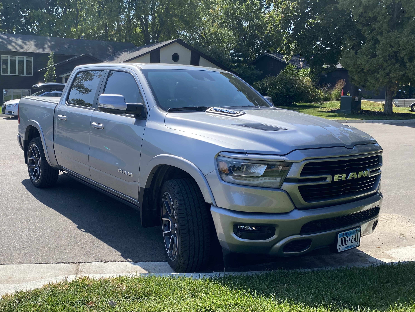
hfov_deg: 52.0
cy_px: 143
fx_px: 420
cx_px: 152
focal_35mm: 35
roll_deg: -2.0
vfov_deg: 40.7
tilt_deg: -5.1
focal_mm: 4.25
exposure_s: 1/1585
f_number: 1.8
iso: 32
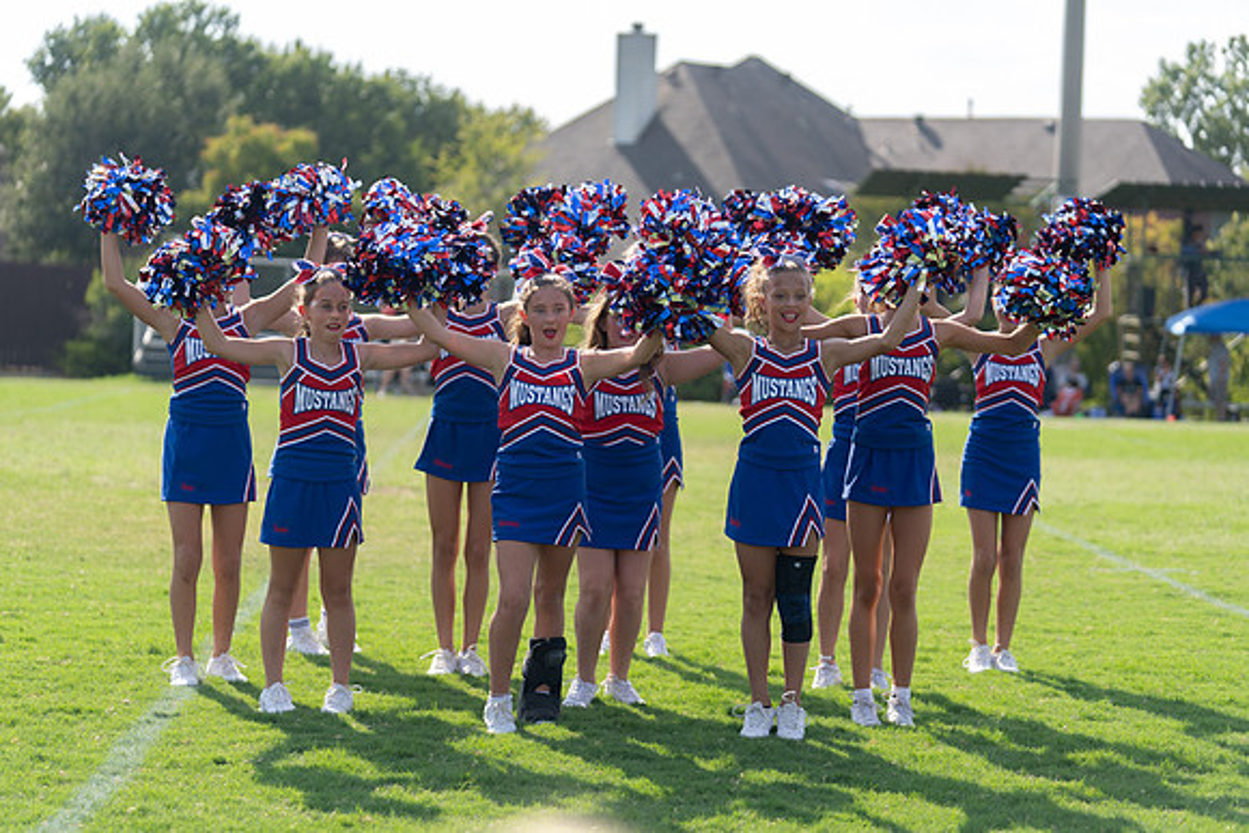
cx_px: 624
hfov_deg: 21.0
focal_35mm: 97
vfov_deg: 14.1
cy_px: 416
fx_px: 3366
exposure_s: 1/1250
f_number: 2.8
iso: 100
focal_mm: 97
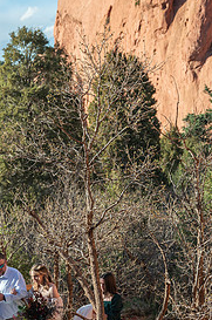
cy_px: 184
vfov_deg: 14.5
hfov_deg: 9.6
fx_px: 1259
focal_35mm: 142
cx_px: 52
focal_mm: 86
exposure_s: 1/320
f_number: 6.3
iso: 160
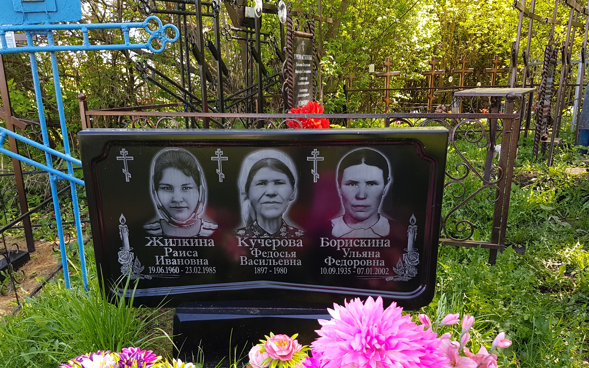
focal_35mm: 30
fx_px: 482
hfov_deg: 62.9
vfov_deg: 41.4
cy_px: 240
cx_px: 293
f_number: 1.7
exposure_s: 1/128
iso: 50
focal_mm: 4.2
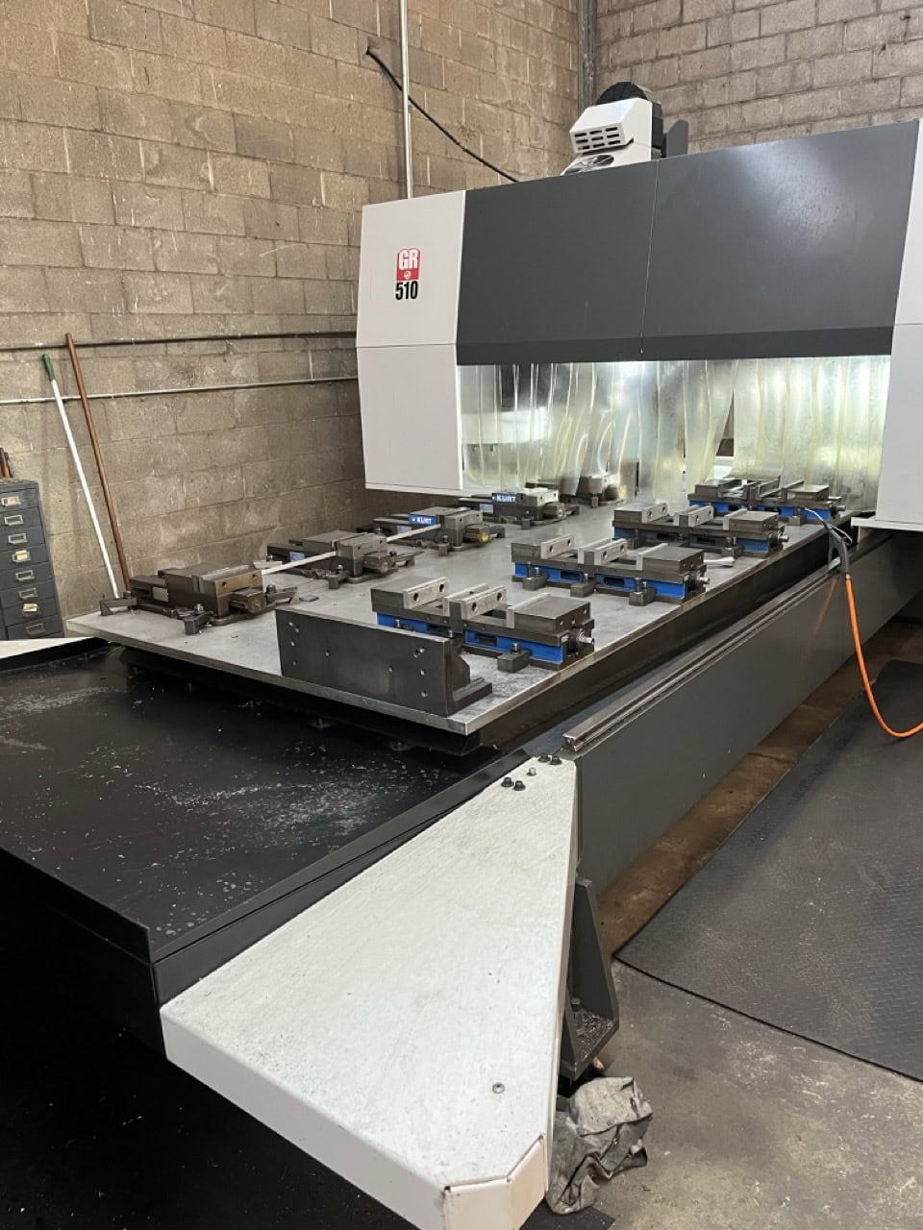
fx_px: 924
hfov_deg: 53.1
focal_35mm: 26
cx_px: 462
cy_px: 615
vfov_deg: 67.3
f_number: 1.6
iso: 320
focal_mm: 5.1
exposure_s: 1/60
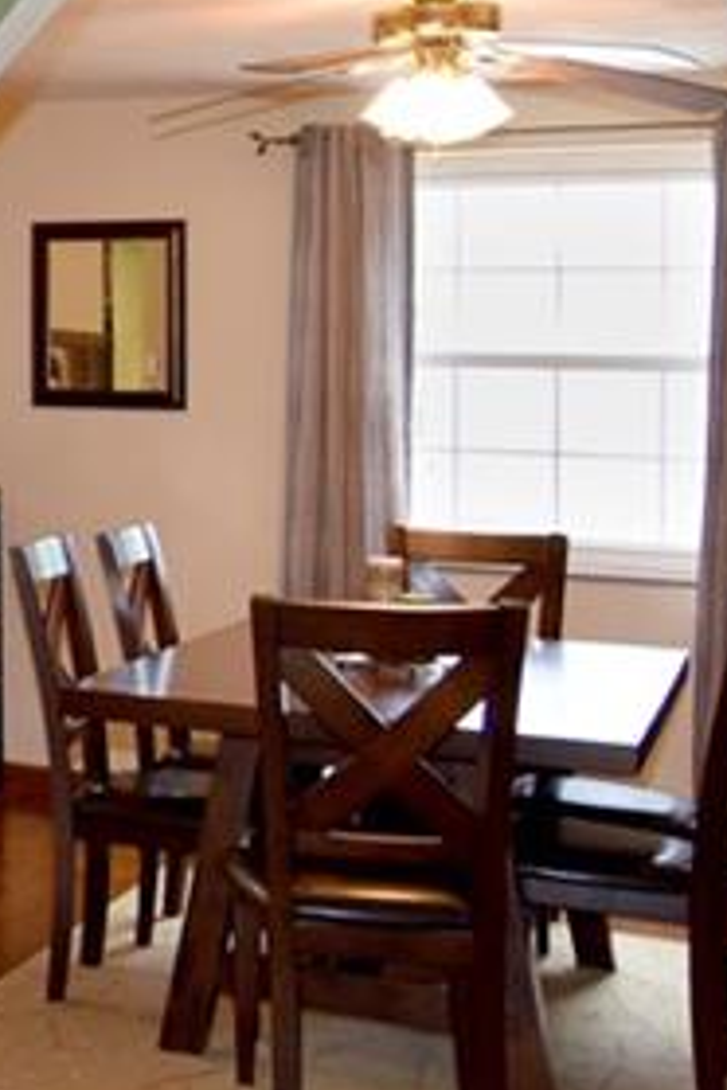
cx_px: -778
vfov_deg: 30.4
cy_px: 441
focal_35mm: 66
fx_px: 1999
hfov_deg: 15.7
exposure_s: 1/60
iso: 560
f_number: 4
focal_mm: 12
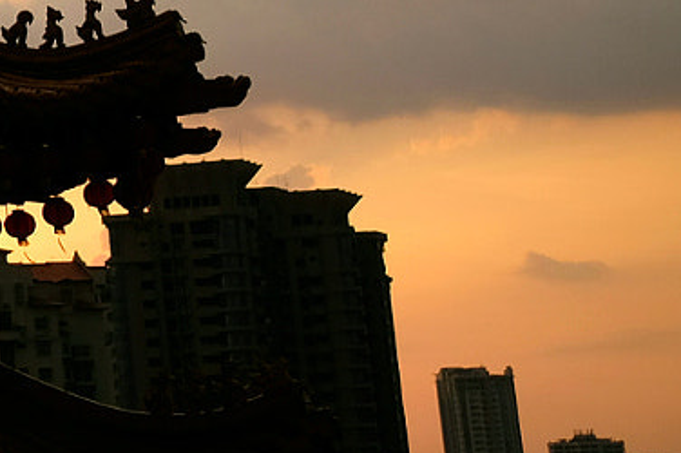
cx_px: -580
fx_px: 2816
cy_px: -413
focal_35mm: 149
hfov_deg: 12.5
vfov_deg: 8.7
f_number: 1.4
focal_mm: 23
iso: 200
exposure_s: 1/4400
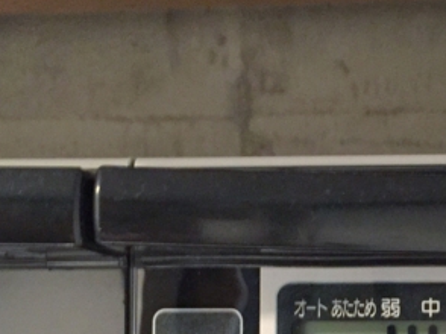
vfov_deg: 18.3
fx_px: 1017
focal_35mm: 79
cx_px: 396
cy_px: 302
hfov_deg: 24.1
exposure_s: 1/15
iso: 400
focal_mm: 4.15
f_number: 2.2
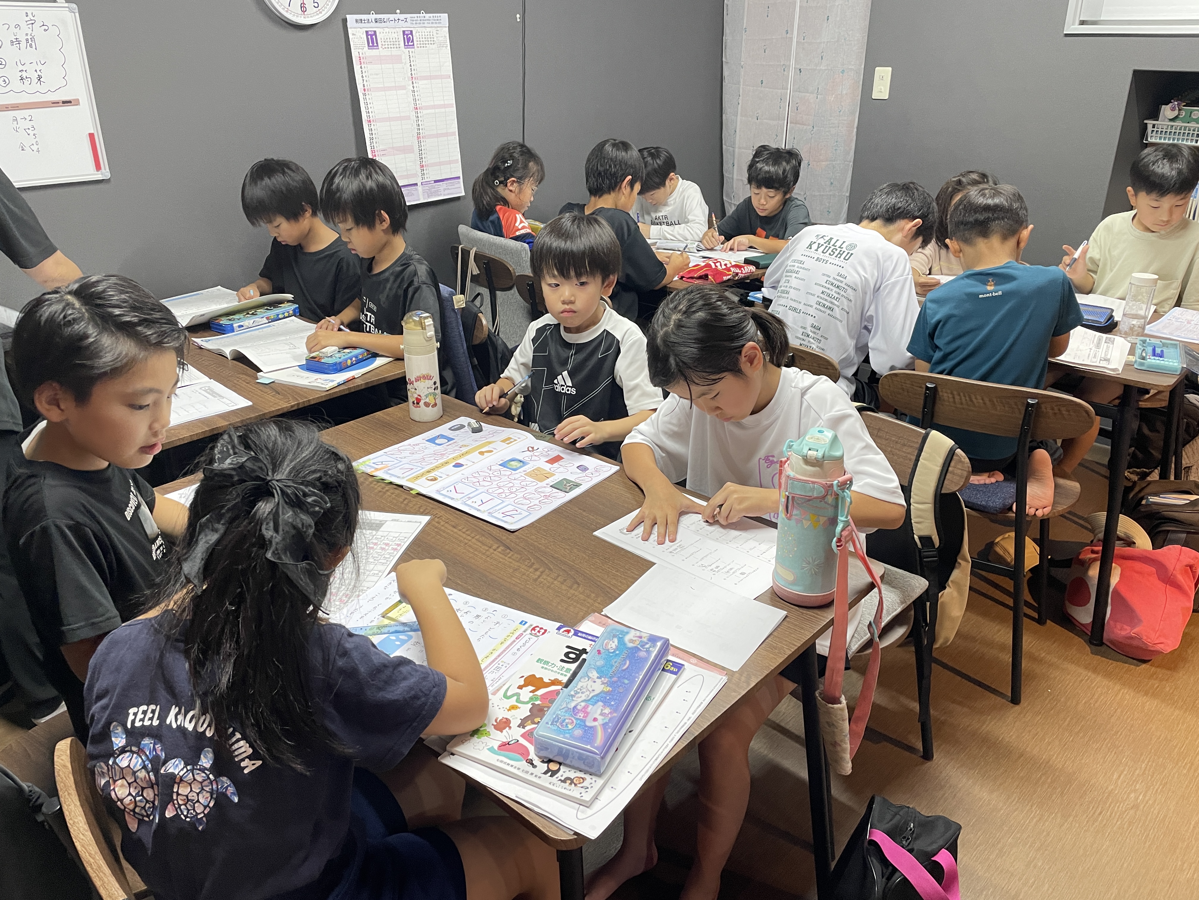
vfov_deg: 53.1
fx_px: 901
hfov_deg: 67.3
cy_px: 450
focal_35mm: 26
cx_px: 600
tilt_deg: -22.9
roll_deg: +0.0
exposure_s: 1/60
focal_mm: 4.2
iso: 160
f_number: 1.6
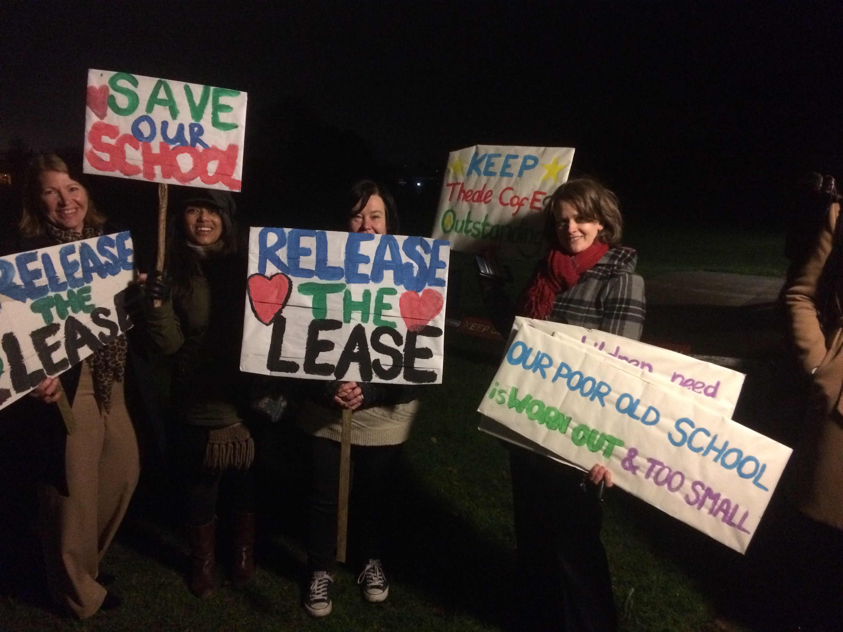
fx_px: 706
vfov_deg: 48.2
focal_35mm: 29
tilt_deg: -9.6
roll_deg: +0.4
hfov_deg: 61.7
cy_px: 316
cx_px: 422
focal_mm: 4.15
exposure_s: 1/17
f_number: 2.2
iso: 500
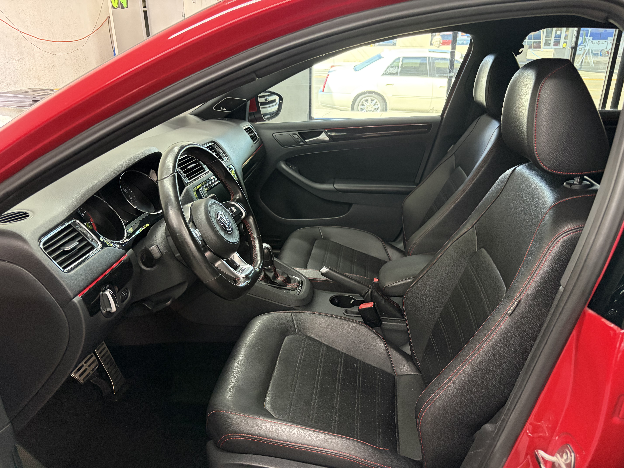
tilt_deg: -22.1
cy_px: 234
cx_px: 312
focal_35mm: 26
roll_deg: -0.2
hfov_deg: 67.3
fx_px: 469
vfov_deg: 53.1
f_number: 1.6
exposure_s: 1/40
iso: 400
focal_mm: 5.96
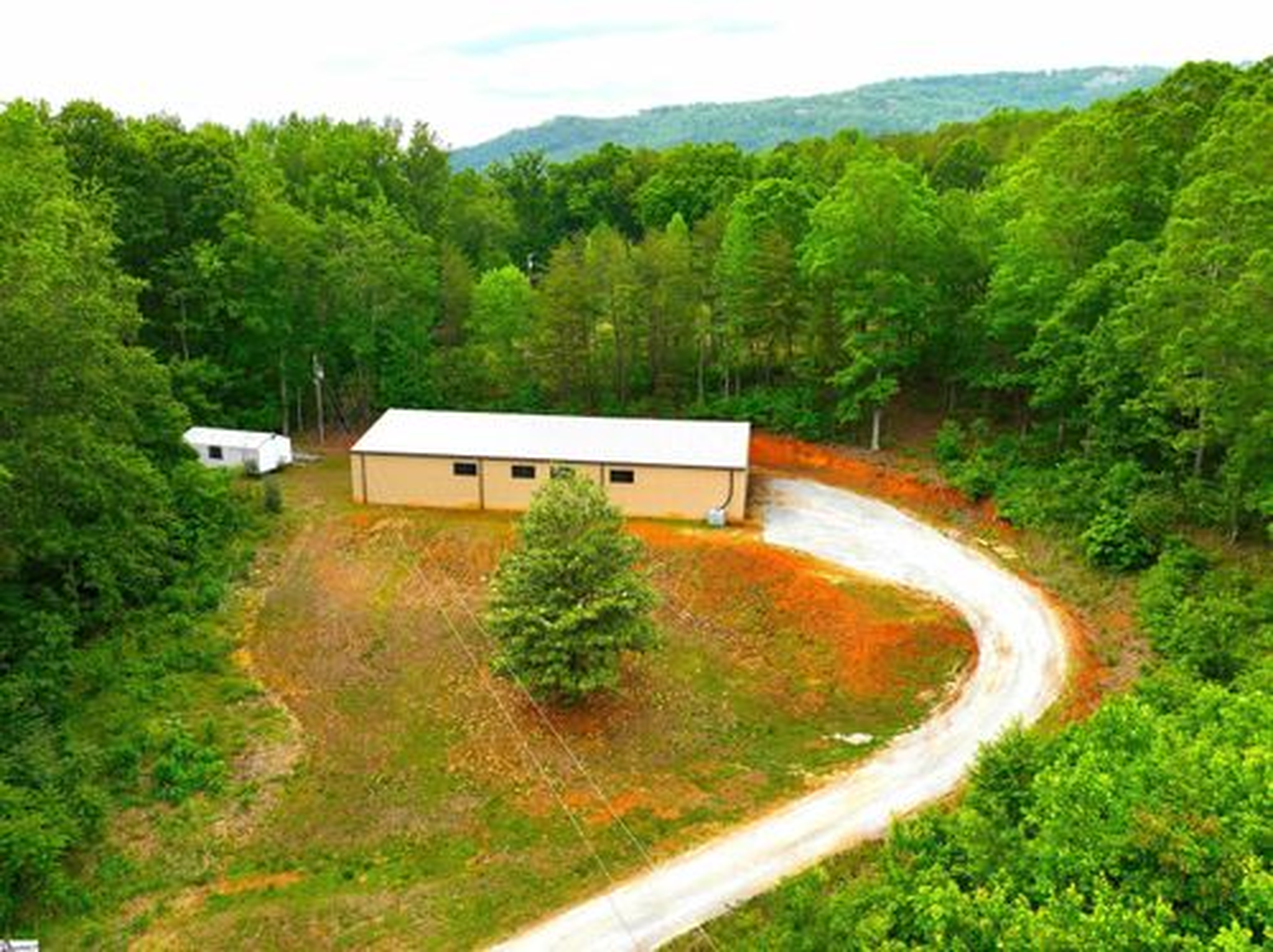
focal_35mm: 24
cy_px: 476
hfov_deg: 71.6
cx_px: 636
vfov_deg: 56.7
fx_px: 882
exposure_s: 1/240
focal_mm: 12.29
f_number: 2.8
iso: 180
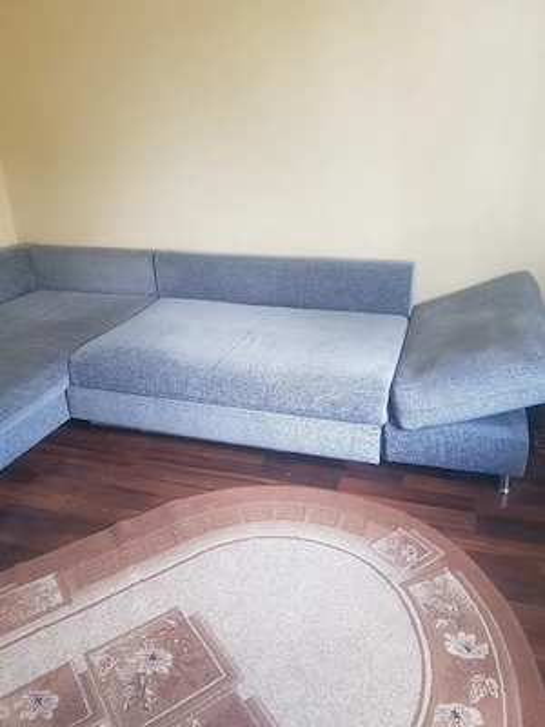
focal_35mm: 26
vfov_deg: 67.3
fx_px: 546
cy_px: 364
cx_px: 272
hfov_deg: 53.1
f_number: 1.7
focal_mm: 4.2
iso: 200
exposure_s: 1/24
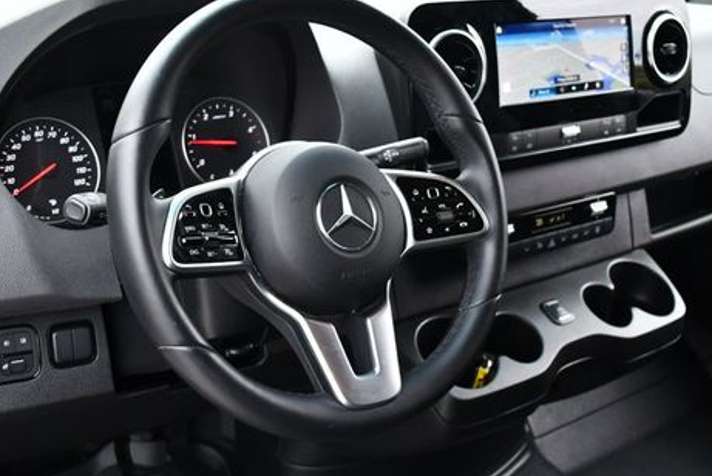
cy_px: 202
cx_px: 422
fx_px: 989
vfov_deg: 27.0
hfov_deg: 39.4
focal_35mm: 50
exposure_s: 1/250
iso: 800
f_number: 3.5
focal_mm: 18
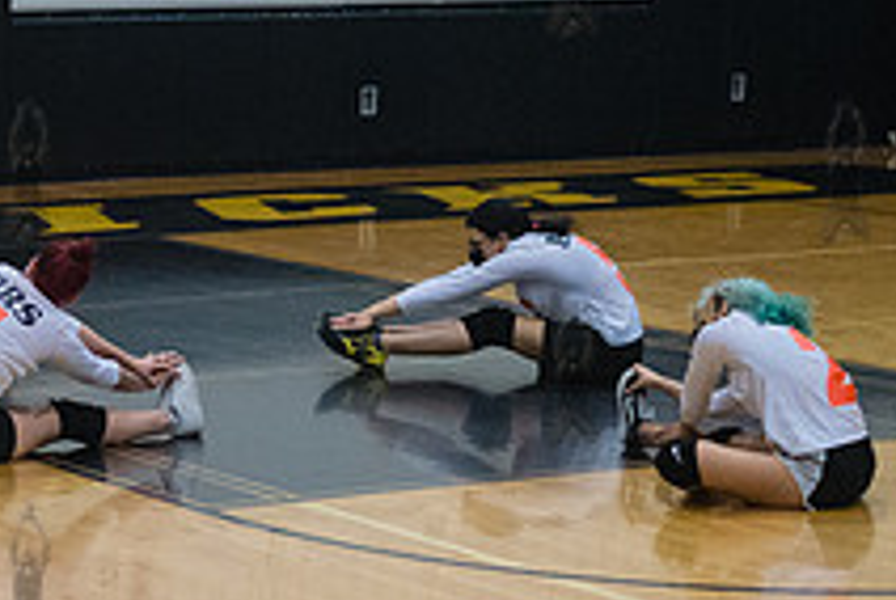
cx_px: -115
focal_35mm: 119
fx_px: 2966
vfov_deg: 11.5
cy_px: 212
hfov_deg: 16.6
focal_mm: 35
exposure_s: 1/250
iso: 4000
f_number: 2.8
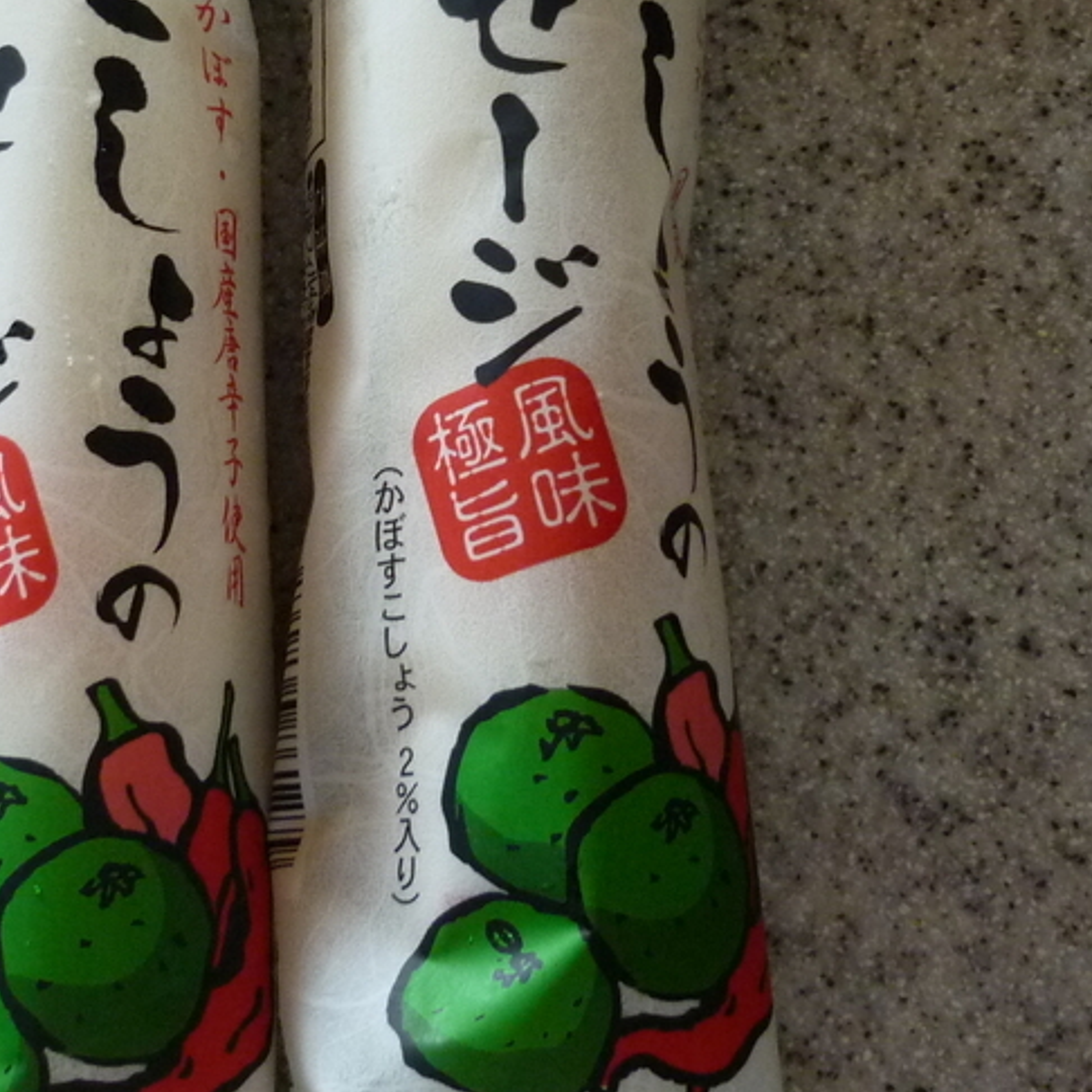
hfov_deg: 23.8
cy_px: 249
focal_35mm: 72
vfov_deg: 23.7
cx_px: 315
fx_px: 2570
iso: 320
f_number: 2.8
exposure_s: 1/30
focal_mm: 5.5
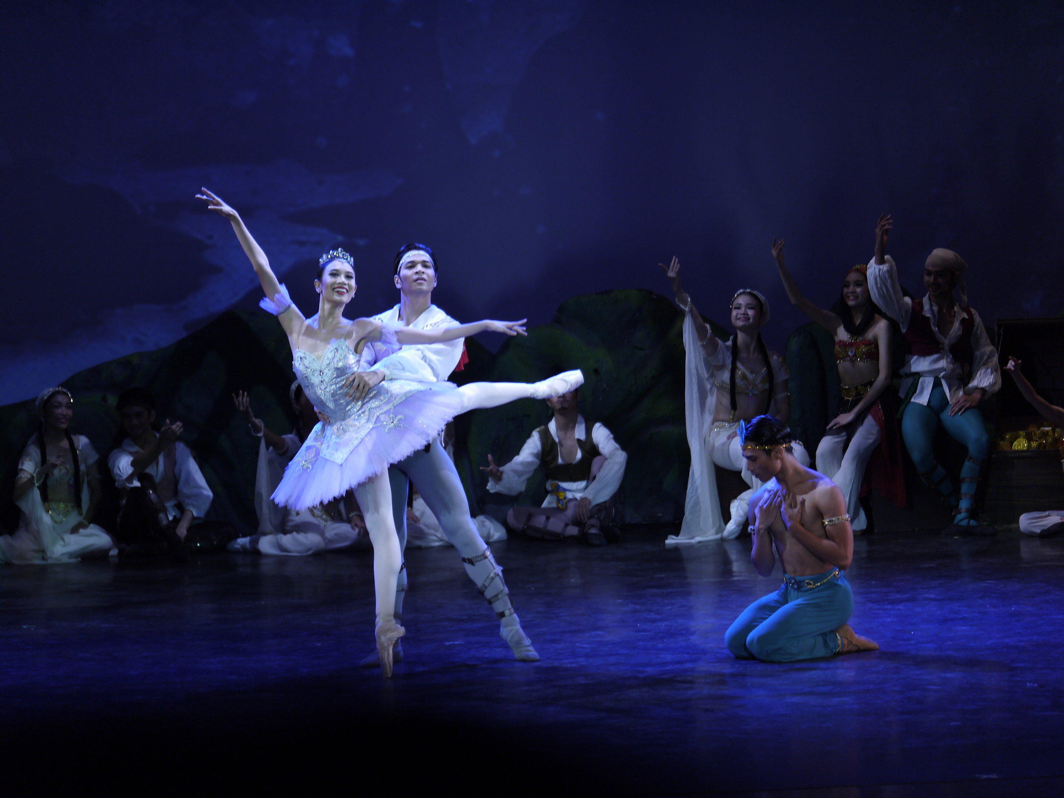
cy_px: 399
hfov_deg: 9.9
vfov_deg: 7.4
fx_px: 6147
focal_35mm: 200
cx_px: 532
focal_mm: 100
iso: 320
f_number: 2.8
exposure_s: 1/100
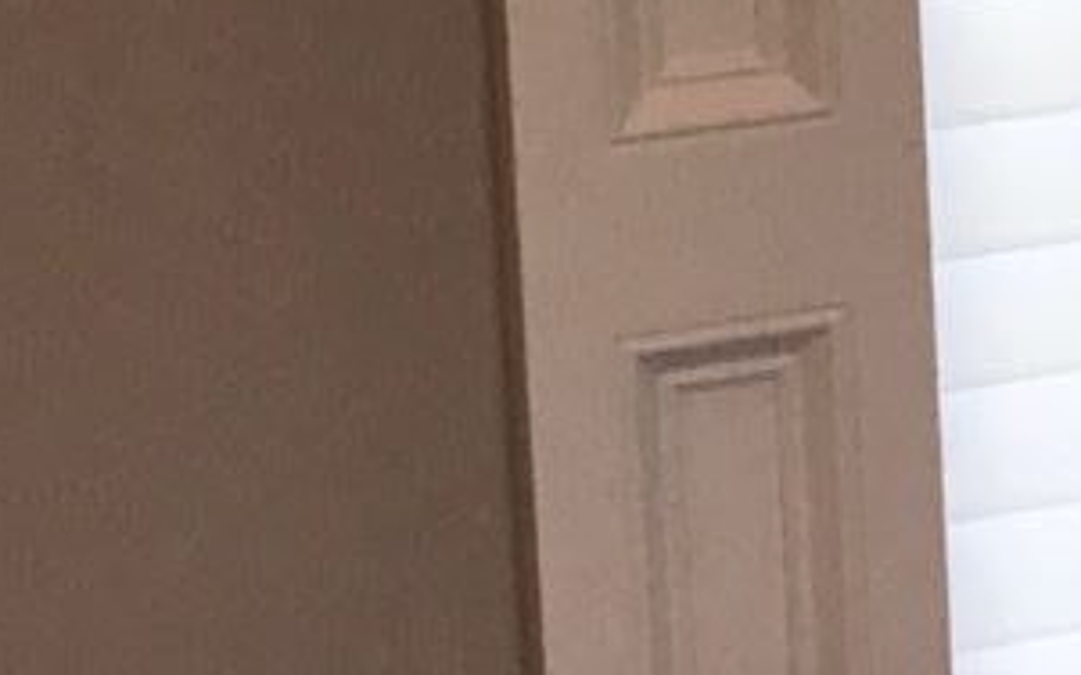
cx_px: 2449
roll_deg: +2.2
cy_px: -589
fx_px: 5950
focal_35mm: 202
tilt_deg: -4.5
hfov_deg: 9.4
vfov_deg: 6.3
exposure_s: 1/150
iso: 20
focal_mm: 3.99
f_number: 1.8
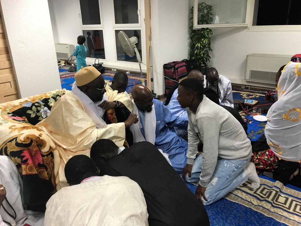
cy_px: 113
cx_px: 150
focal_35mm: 28
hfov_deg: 63.4
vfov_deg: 49.7
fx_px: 243
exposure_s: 1/25
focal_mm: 3.99
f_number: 1.8
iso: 40
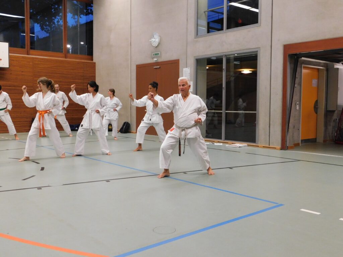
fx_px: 357
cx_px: 172
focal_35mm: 36
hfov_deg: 51.4
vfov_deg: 39.7
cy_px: 128
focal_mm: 6.3
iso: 400
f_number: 3.5
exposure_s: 1/25
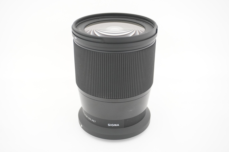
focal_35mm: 45
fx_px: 286
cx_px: 114
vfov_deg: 29.9
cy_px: 76
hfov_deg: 43.6
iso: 2500
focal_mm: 30
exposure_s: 1/50
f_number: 5
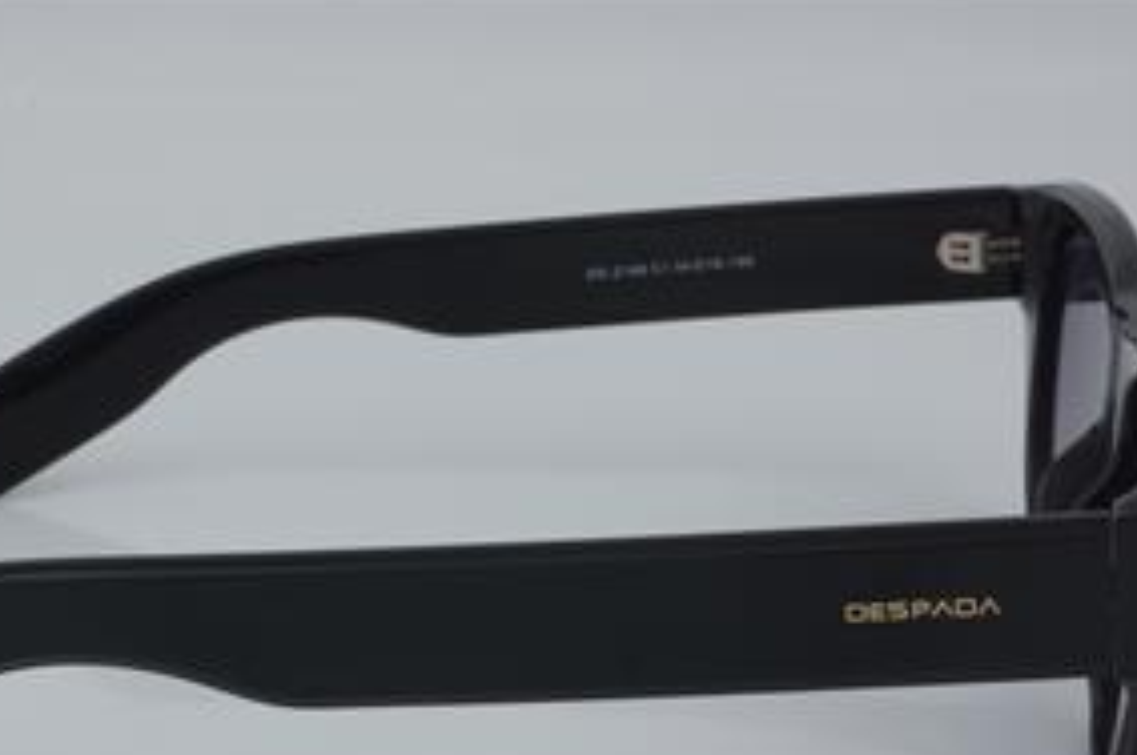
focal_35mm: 106
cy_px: 514
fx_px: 3344
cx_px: 422
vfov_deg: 12.9
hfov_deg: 19.3
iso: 100
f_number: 32
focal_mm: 50
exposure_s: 1/4
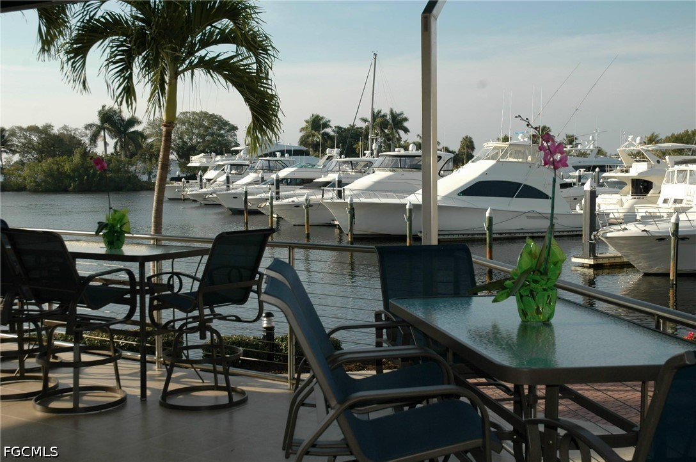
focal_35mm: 46
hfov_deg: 42.4
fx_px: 898
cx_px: 348
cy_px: 231
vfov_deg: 28.9
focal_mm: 31
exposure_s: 1/500
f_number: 6.3
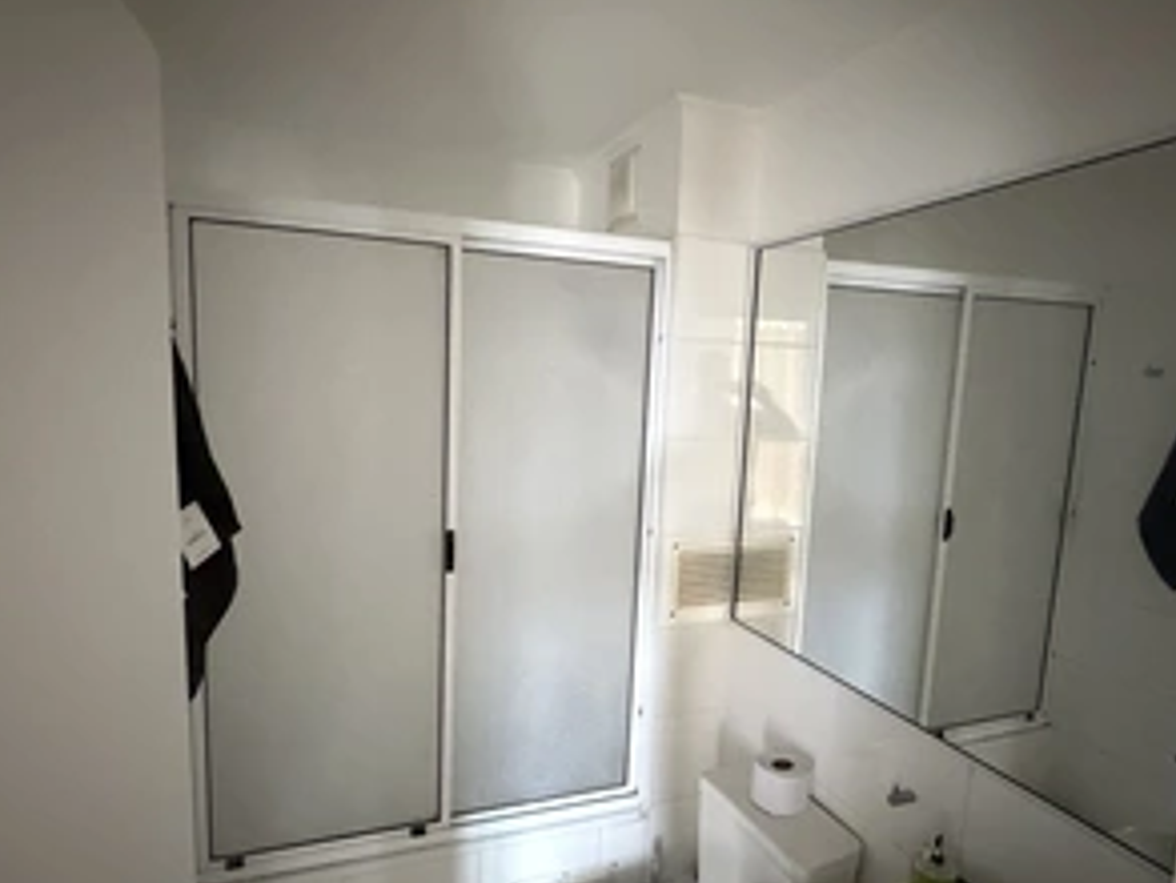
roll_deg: -2.5
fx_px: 714
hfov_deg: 78.9
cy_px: 478
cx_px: 570
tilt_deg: -7.9
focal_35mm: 21
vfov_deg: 63.4
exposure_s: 1/51
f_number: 2.2
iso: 1250
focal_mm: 2.22
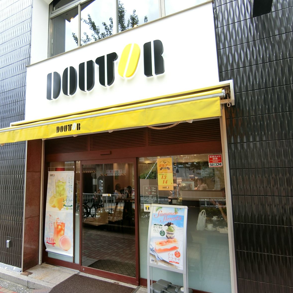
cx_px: 119
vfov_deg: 67.3
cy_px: 146
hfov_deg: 66.7
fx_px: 220
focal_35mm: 23
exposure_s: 1/125
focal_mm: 4.06
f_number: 2.7
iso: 80
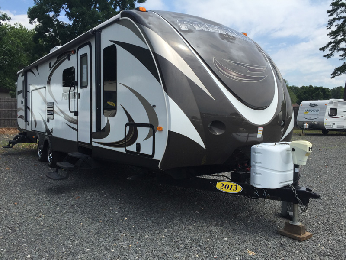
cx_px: 173
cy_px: 130
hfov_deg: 61.7
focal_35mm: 29
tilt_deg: -1.2
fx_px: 290
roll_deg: -0.9
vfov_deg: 48.2
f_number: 2.2
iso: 32
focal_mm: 4.15
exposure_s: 1/1883
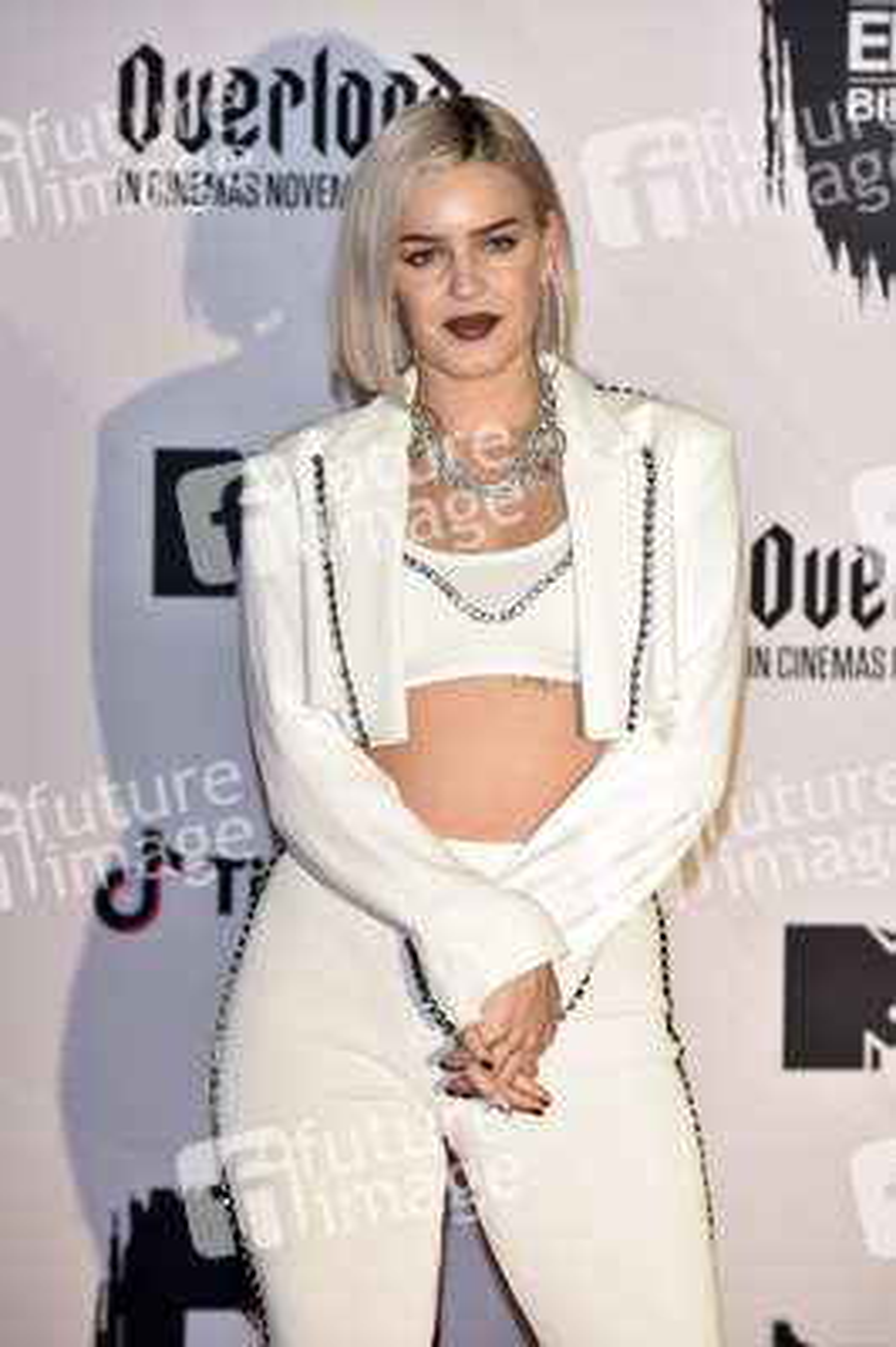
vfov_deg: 11.8
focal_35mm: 175
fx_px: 6544
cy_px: 674
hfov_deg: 7.8
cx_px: 448
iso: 2000
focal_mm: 175
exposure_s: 1/250
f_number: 5
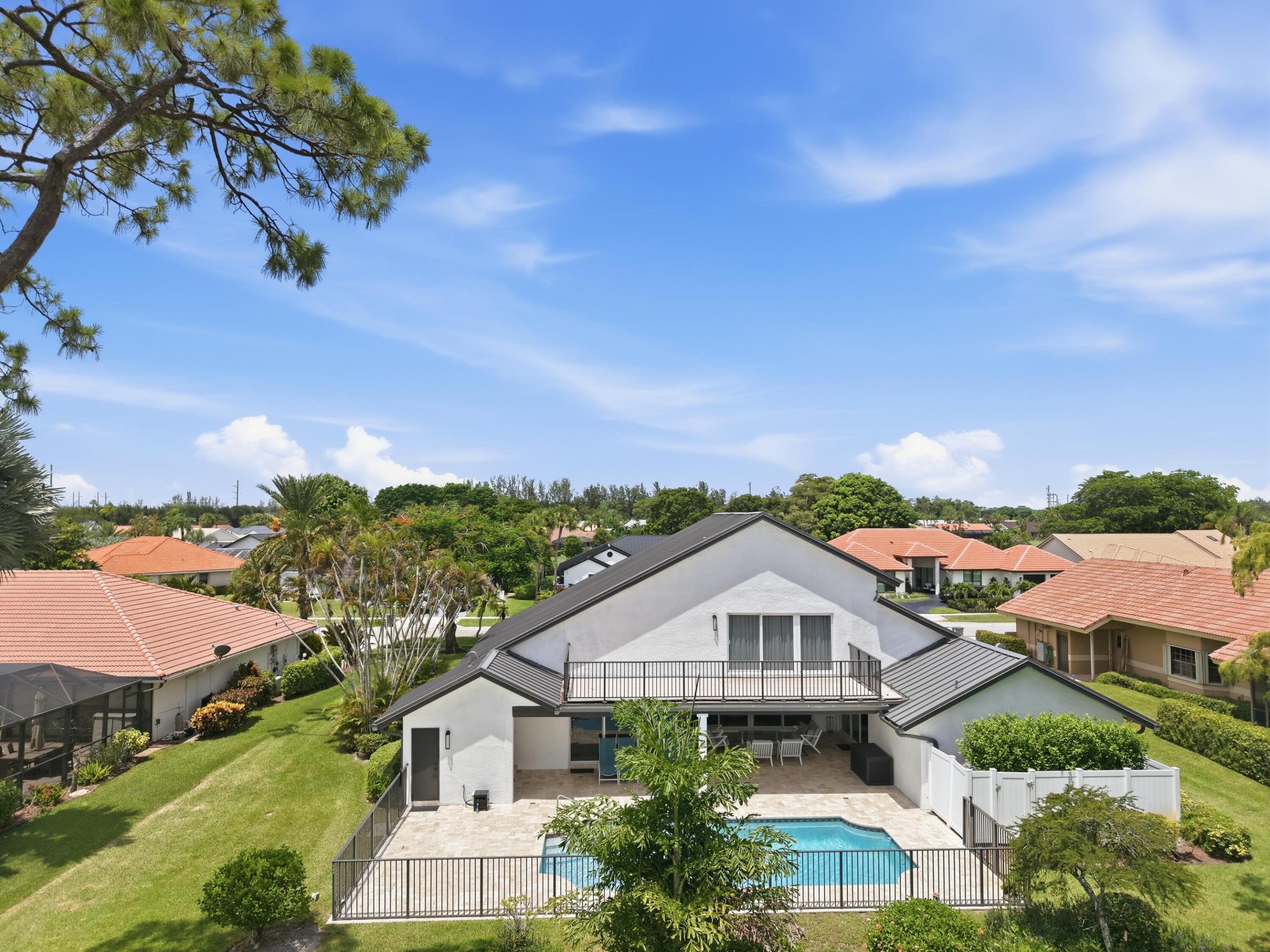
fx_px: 881
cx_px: 635
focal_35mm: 24
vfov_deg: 56.8
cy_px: 476
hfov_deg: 71.6
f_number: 1.8
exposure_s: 1/4000
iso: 110
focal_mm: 8.7
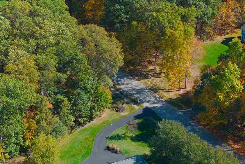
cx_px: 149
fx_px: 694
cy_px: 164
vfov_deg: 13.2
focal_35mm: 102
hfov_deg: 20.0
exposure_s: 1/640
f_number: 2.8
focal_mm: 14.4
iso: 100
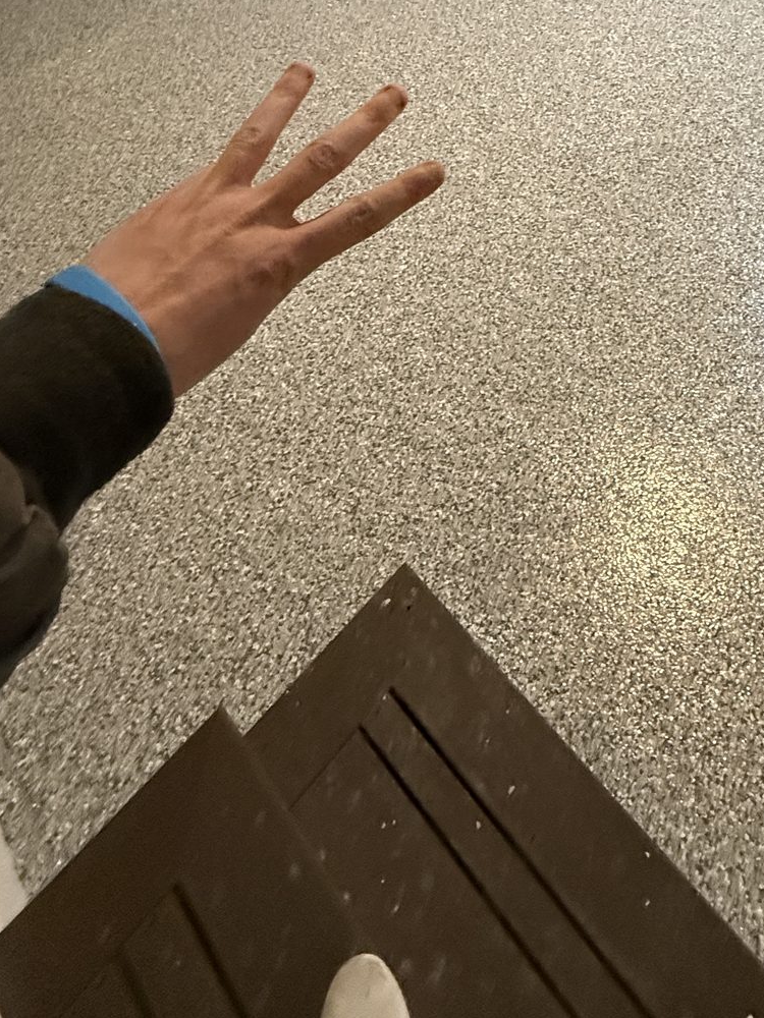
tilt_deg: -36.8
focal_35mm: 28
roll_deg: +2.8
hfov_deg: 47.4
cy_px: 52
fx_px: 824
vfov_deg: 53.2
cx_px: 598
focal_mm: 2.22
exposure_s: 1/60
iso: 800
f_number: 2.2
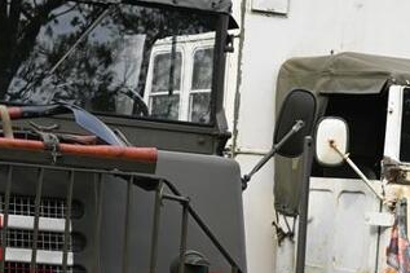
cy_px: 217
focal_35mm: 150
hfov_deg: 13.7
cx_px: 147
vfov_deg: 9.1
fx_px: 1707
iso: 180
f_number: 5.6
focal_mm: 48
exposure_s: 1/250
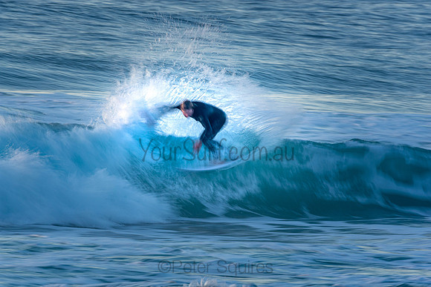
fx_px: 8083
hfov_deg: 3.1
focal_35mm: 675
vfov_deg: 2.0
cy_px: 144
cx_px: 216
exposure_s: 1/15
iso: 100
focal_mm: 450
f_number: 16
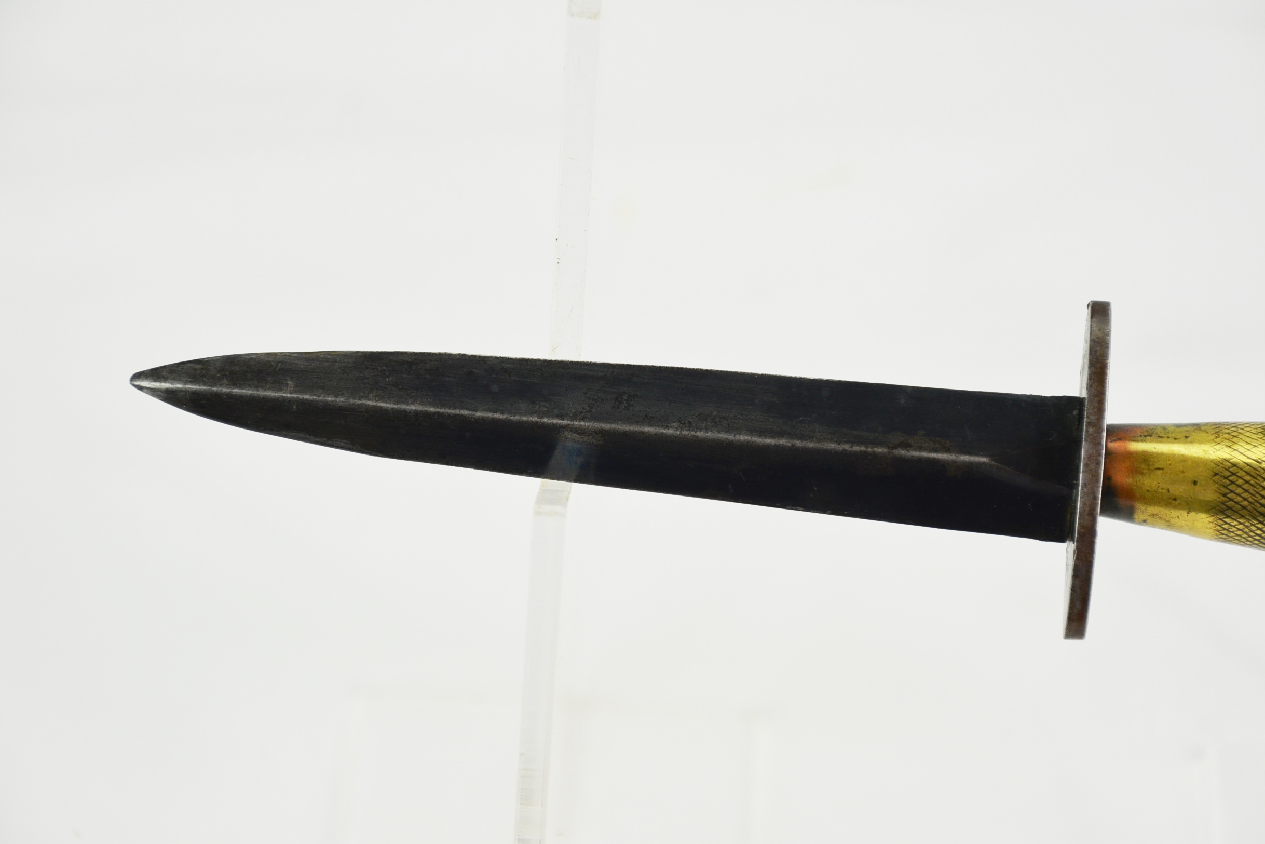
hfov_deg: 18.0
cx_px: 637
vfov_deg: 12.1
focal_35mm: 114
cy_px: 422
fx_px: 3988
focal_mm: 75
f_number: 5.3
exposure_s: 1/250
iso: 450
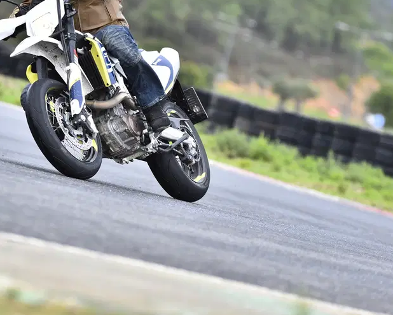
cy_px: 70
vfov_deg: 4.6
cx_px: 127
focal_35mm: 337
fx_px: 3922
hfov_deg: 5.7
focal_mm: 185
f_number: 3.5
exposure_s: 1/2500
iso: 400
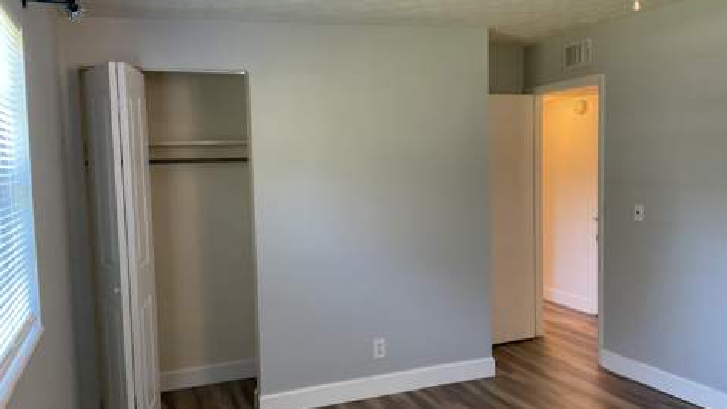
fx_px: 617
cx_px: 364
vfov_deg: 36.7
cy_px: 214
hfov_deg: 61.0
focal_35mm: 32
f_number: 1.8
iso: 200
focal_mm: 3
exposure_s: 1/60
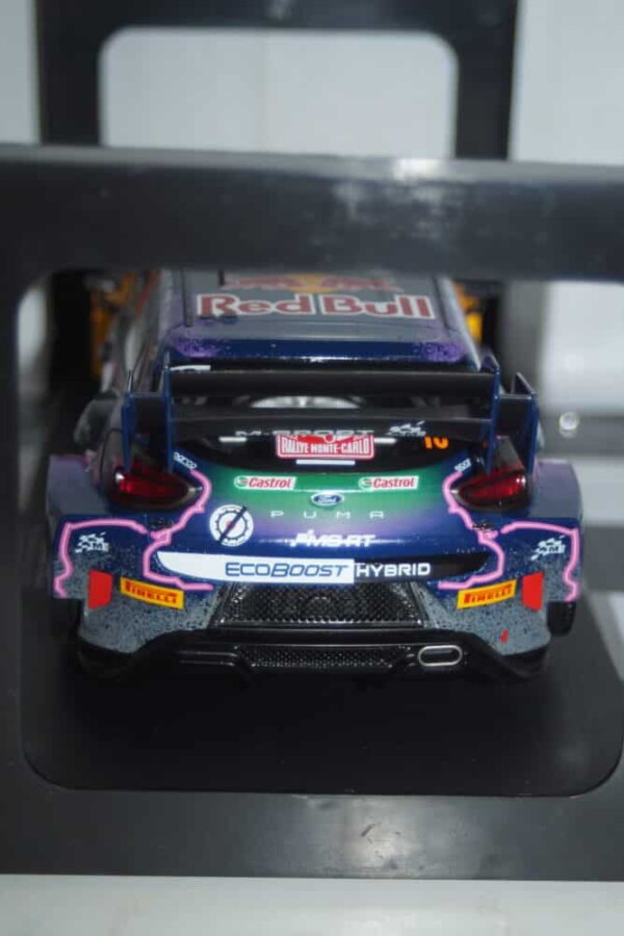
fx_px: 1950
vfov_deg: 27.0
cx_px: 312
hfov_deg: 18.2
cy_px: 468
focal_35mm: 75
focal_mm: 50
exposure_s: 1/60
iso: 125
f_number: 4.5
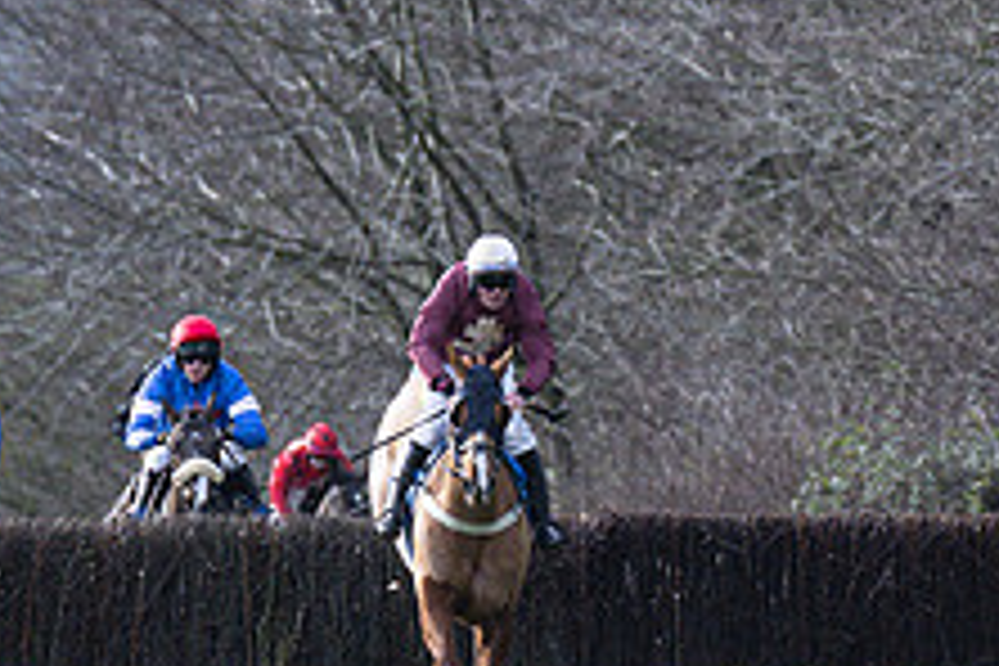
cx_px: 839
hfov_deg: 1.7
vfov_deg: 1.1
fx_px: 34130
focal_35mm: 1230
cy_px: 94
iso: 400
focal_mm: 200
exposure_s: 1/2000
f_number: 2.8
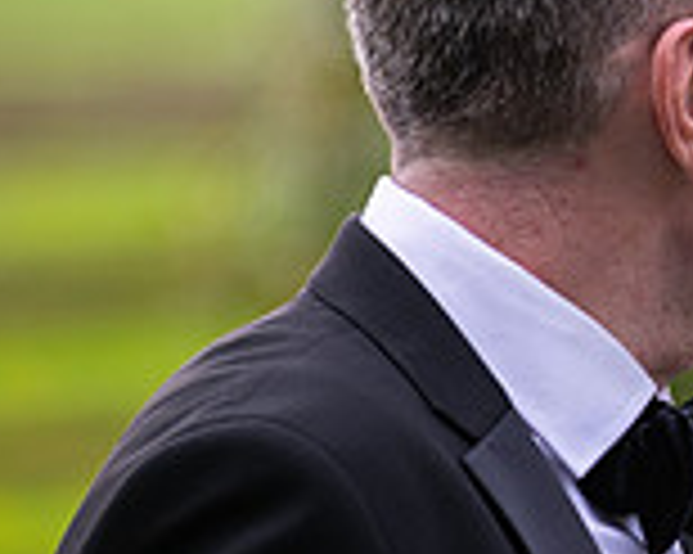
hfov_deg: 3.0
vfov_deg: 2.4
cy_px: 516
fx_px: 13405
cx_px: 1053
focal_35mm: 654
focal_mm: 185
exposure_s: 1/160
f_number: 3.5
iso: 125
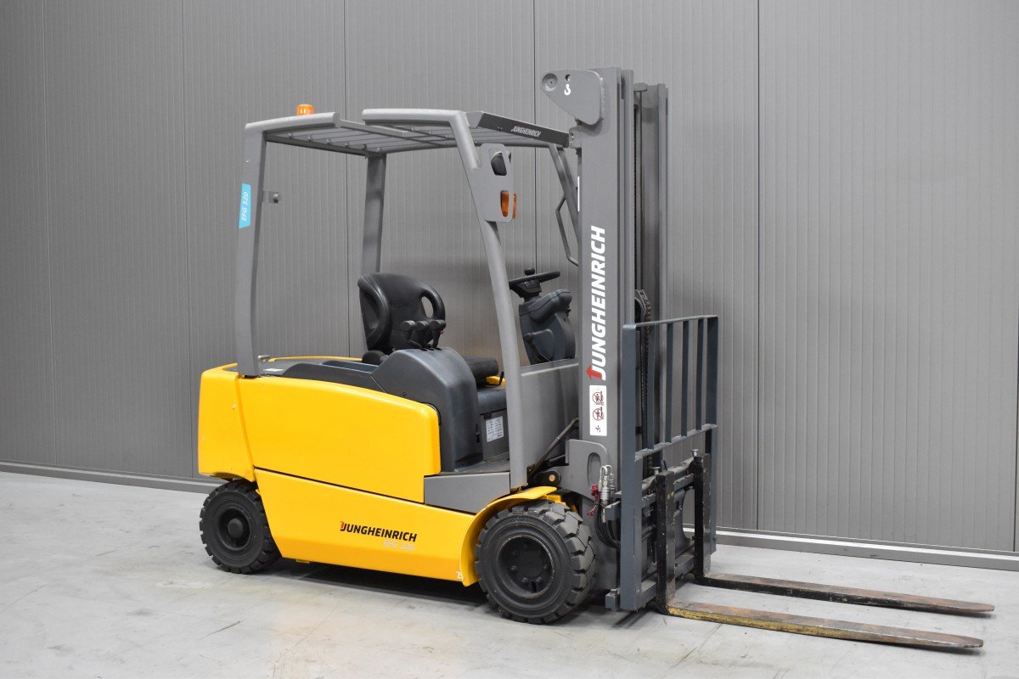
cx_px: 510
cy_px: 340
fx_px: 1146
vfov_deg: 33.0
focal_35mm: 40
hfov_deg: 47.9
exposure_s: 1/40
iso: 1600
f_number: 5
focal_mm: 27
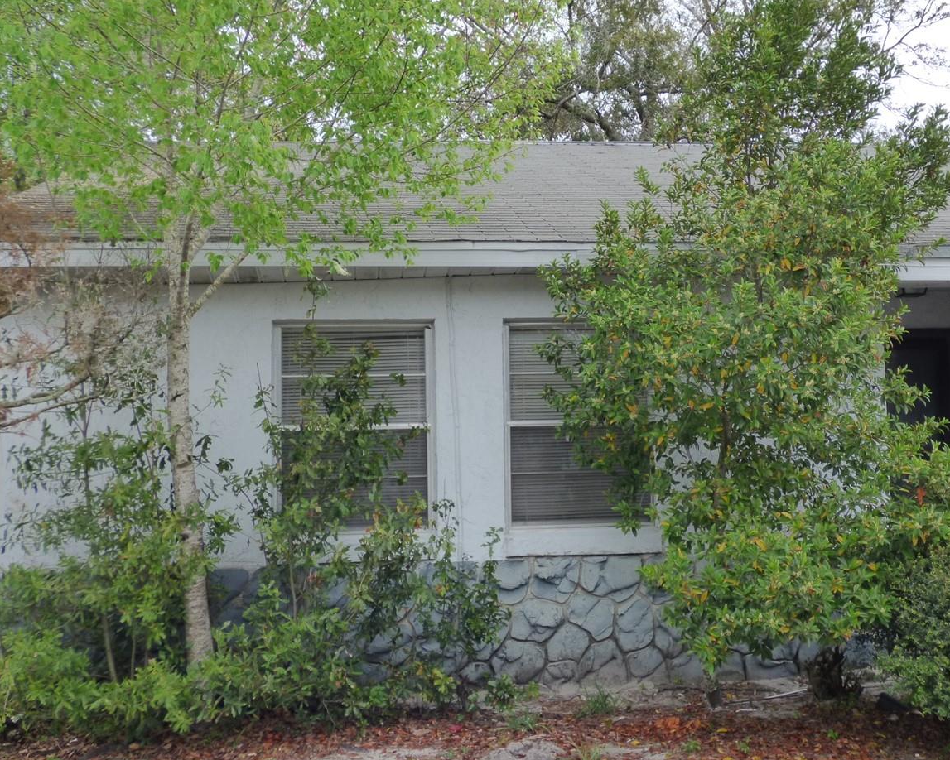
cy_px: 337
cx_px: 568
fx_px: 1378
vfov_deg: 30.8
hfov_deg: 37.9
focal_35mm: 49
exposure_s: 1/250
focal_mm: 6.47
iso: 200
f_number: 3.5
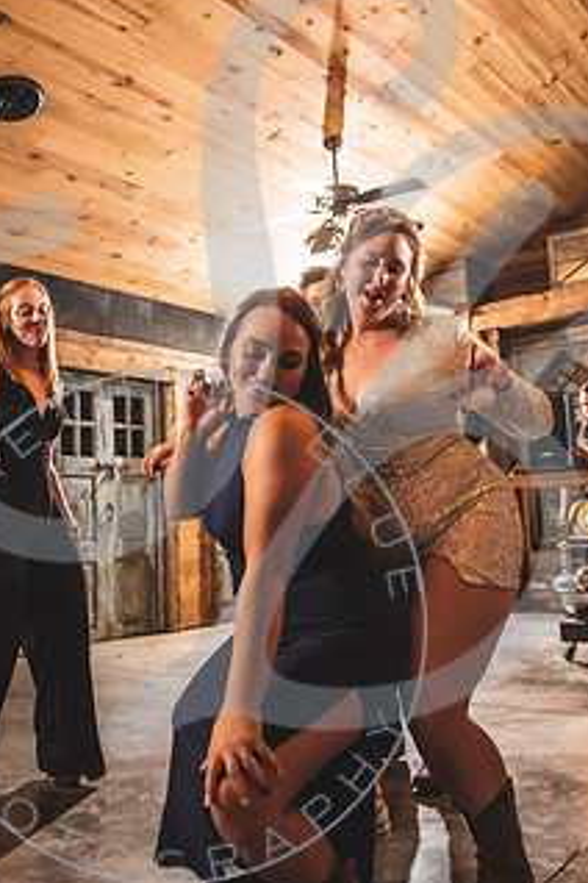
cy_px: 417
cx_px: 294
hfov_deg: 38.9
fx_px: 833
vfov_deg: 55.8
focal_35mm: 34
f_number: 2.8
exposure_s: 1/160
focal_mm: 24
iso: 800
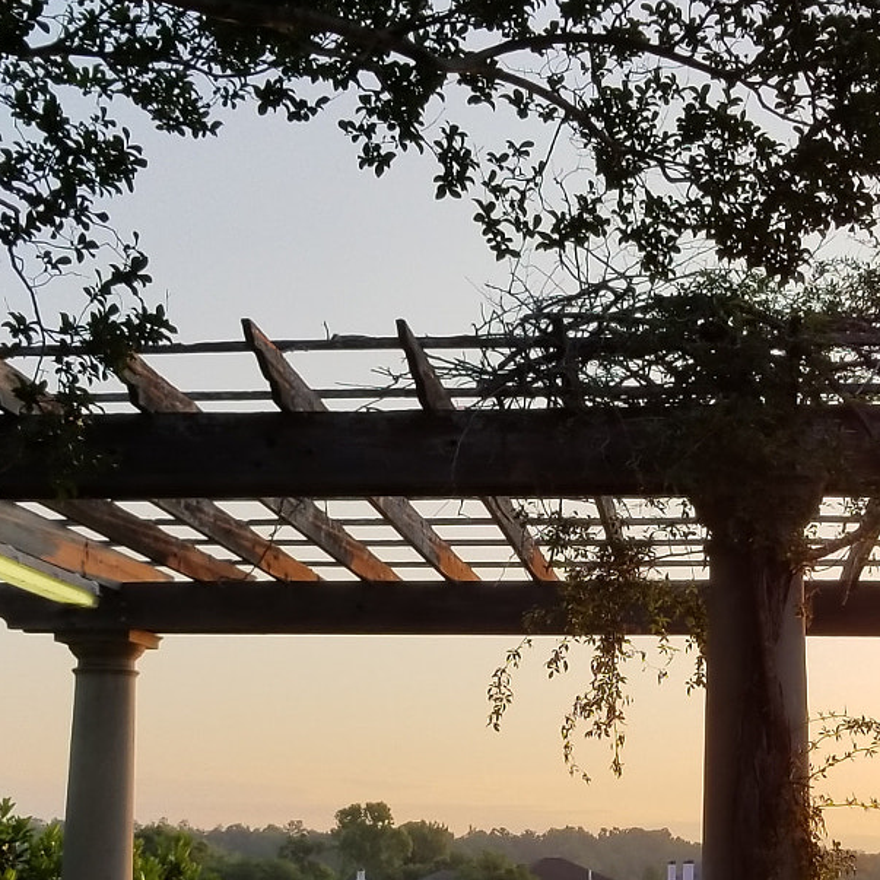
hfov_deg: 28.0
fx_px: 1754
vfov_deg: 27.3
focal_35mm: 61
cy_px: 763
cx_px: 566
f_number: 1.7
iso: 50
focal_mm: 4.25
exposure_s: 1/1204
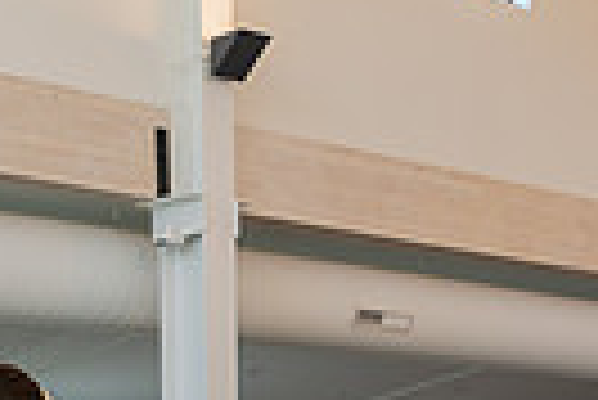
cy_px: 603
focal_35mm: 109
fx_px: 1813
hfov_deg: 18.2
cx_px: -25
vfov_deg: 12.0
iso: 320
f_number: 3.2
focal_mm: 24
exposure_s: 1/160
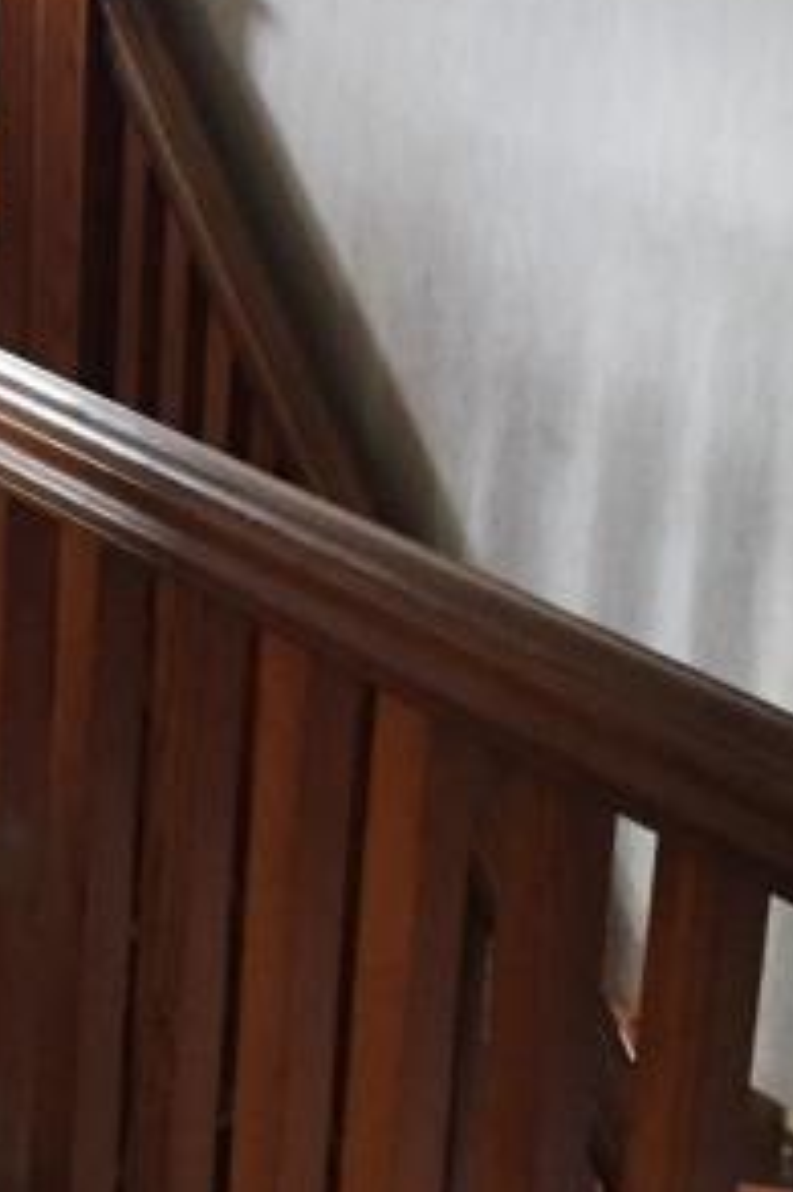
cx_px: -53
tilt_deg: -12.8
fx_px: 2613
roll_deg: +1.1
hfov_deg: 16.8
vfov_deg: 24.8
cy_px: 69
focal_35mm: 79
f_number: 2.2
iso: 250
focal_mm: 4.15
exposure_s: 1/20
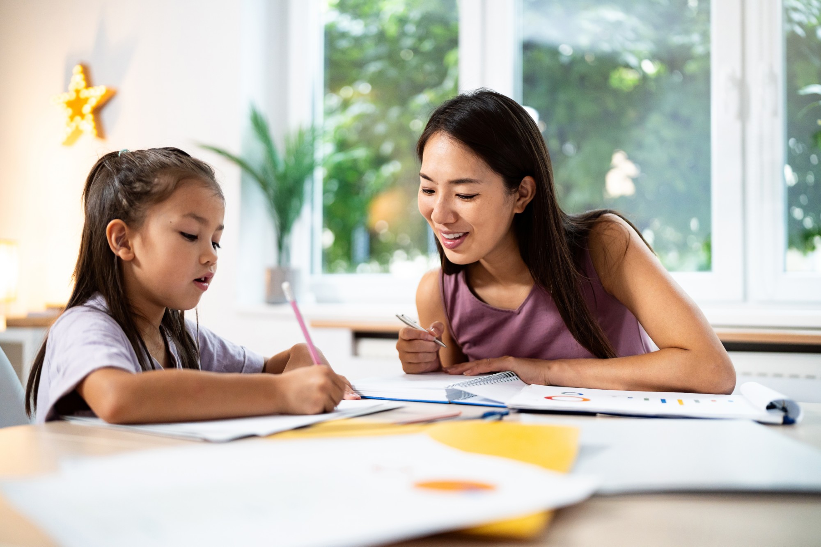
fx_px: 798
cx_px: 410
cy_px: 274
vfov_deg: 37.8
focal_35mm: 35
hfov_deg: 54.4
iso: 1250
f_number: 1.4
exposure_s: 1/320
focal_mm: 35
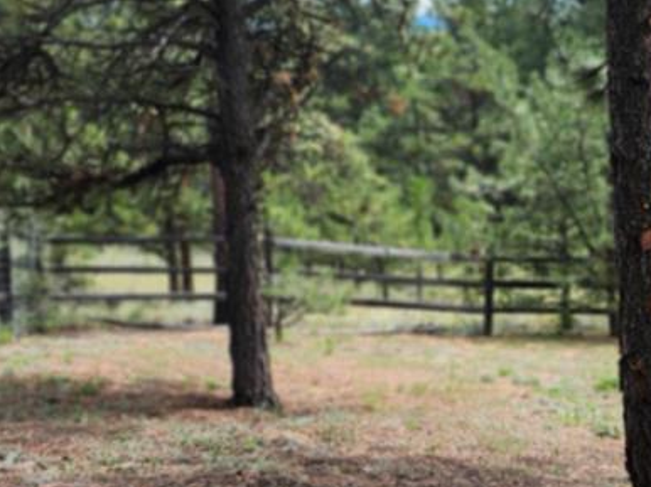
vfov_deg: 24.0
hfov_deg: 31.5
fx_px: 1146
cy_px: 294
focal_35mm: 61
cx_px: 425
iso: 25
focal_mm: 5.54
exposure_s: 1/481
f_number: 1.8
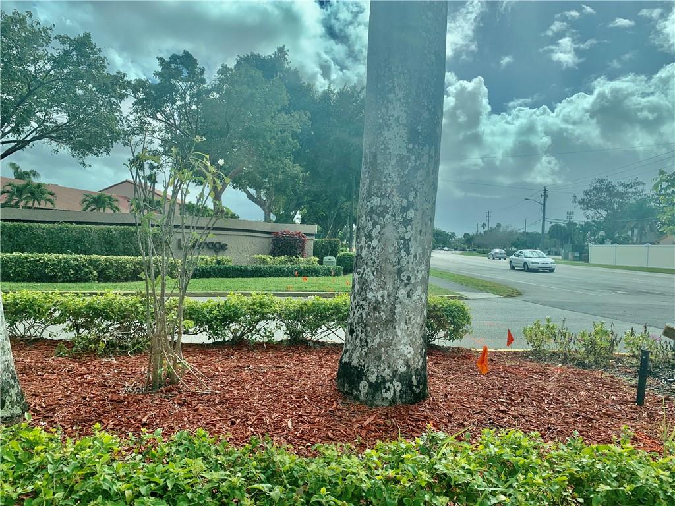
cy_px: 253
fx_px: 507
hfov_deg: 67.3
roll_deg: -2.4
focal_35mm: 26
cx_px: 338
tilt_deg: -1.6
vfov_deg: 53.1
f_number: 1.8
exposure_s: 1/2421
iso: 25
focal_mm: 4.25
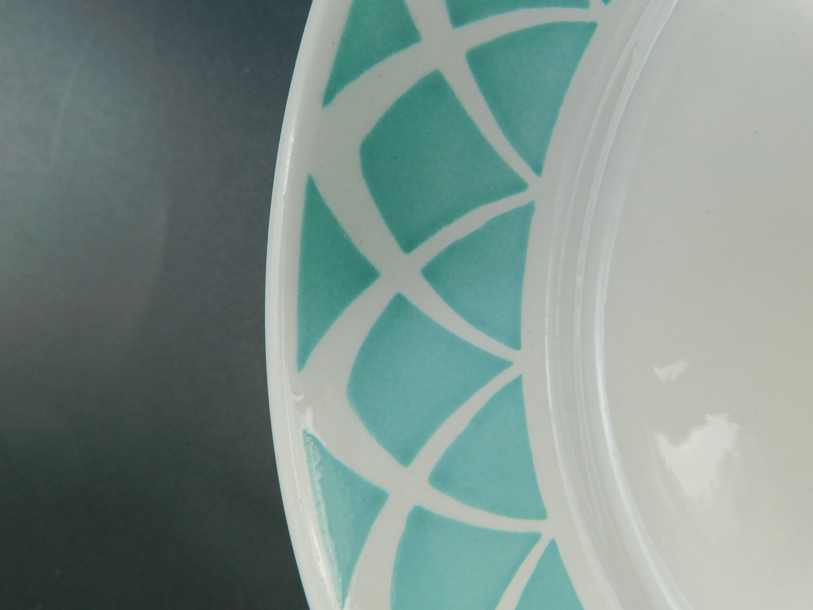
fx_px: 540
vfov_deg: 58.9
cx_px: 406
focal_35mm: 23
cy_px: 305
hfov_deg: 73.9
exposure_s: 1/125
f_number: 3
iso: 125
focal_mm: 4
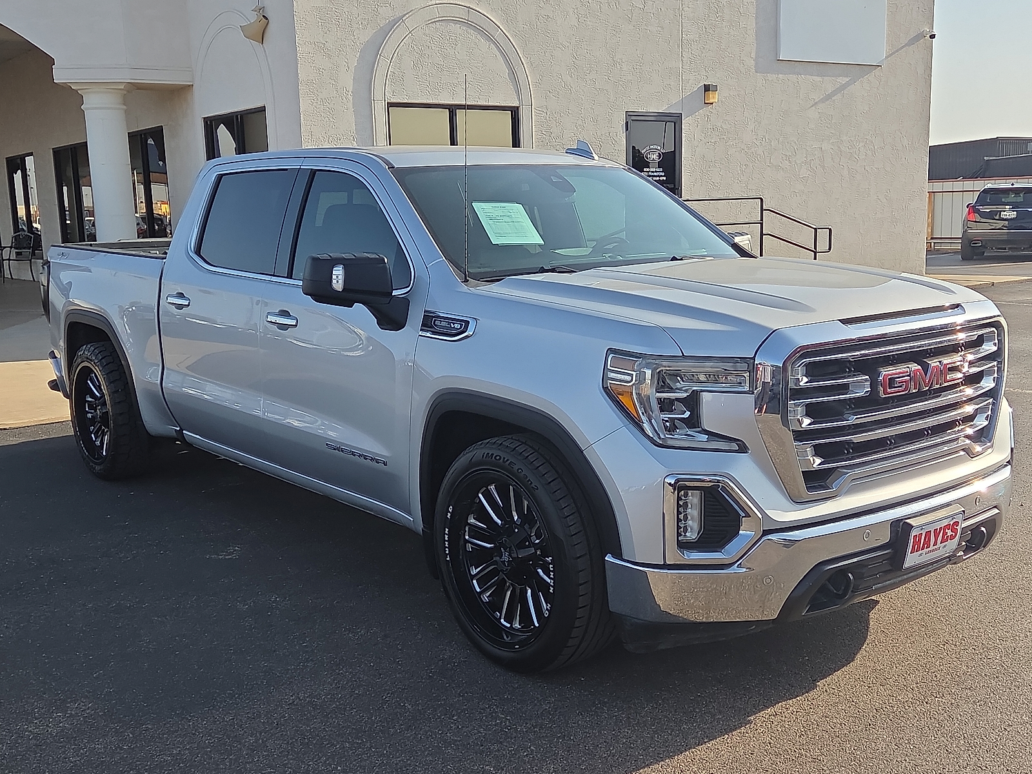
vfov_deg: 36.8
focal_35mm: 39
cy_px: 387
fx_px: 1163
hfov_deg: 47.9
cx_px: 516
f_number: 1.8
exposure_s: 1/1250
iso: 25
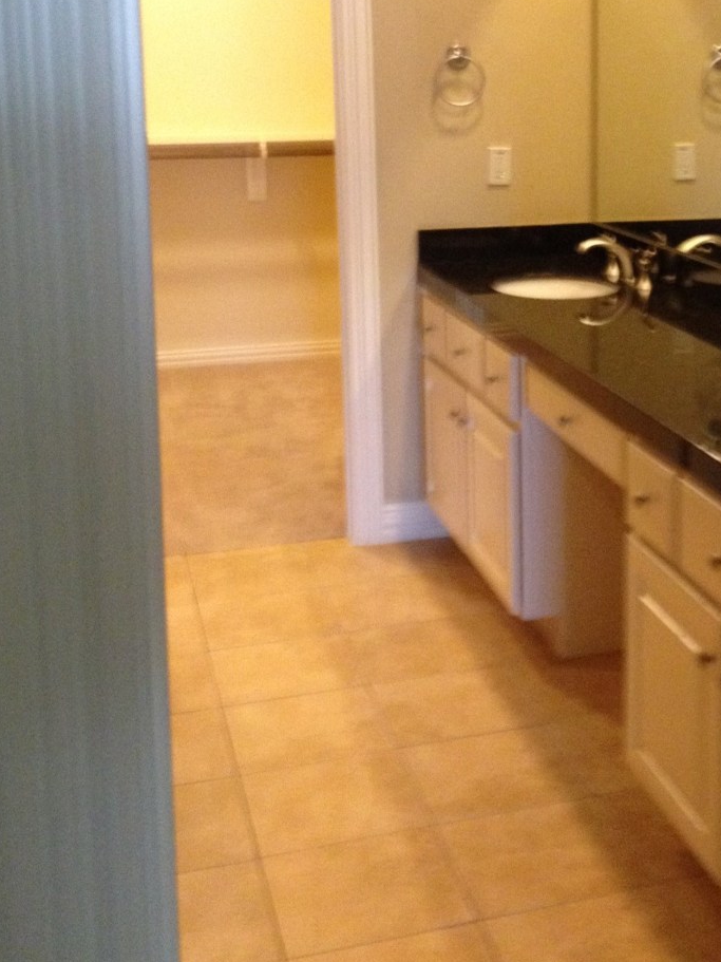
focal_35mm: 59
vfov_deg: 32.3
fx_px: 1639
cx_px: 585
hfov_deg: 24.4
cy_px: 290
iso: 320
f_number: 2.4
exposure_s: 1/20
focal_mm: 4.28
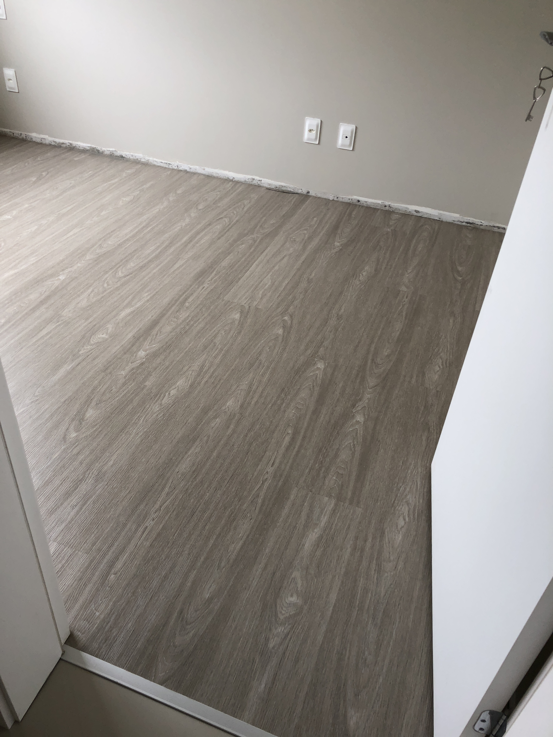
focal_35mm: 28
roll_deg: -5.4
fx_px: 596
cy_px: 368
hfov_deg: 49.7
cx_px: 276
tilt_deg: -35.5
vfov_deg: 63.4
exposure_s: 1/120
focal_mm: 4
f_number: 1.8
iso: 50
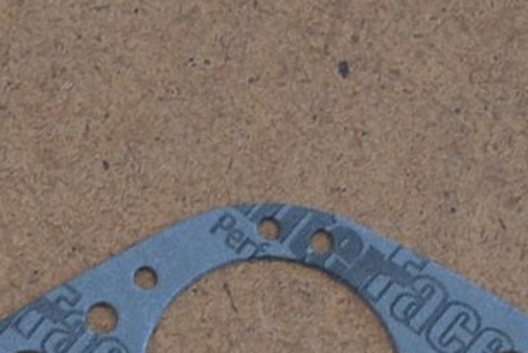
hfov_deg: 9.3
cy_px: 788
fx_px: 3213
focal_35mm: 219
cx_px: -50
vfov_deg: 6.1
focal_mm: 28
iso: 1250
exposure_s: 1/15
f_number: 4.5
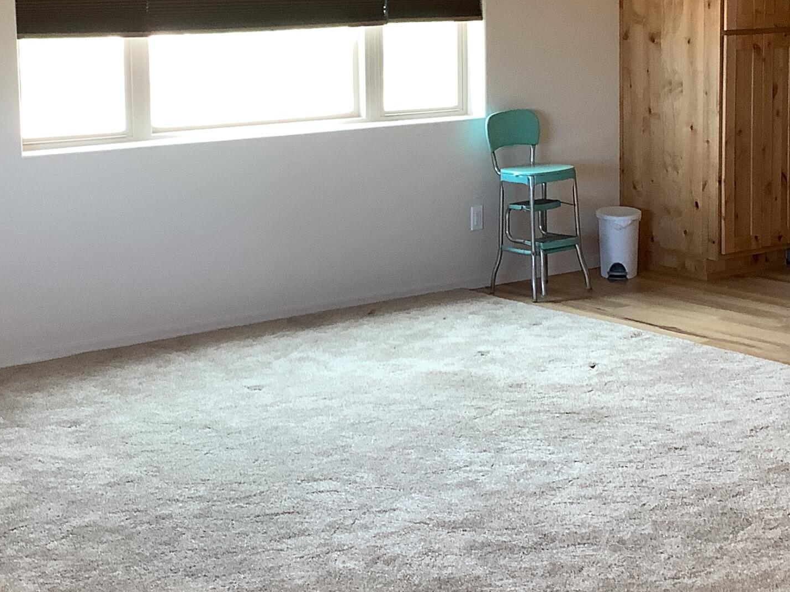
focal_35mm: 65
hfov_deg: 29.8
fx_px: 1483
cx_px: 391
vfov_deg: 22.3
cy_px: 122
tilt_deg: -6.4
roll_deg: +0.2
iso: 125
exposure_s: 1/60
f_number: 2.4
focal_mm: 3.3
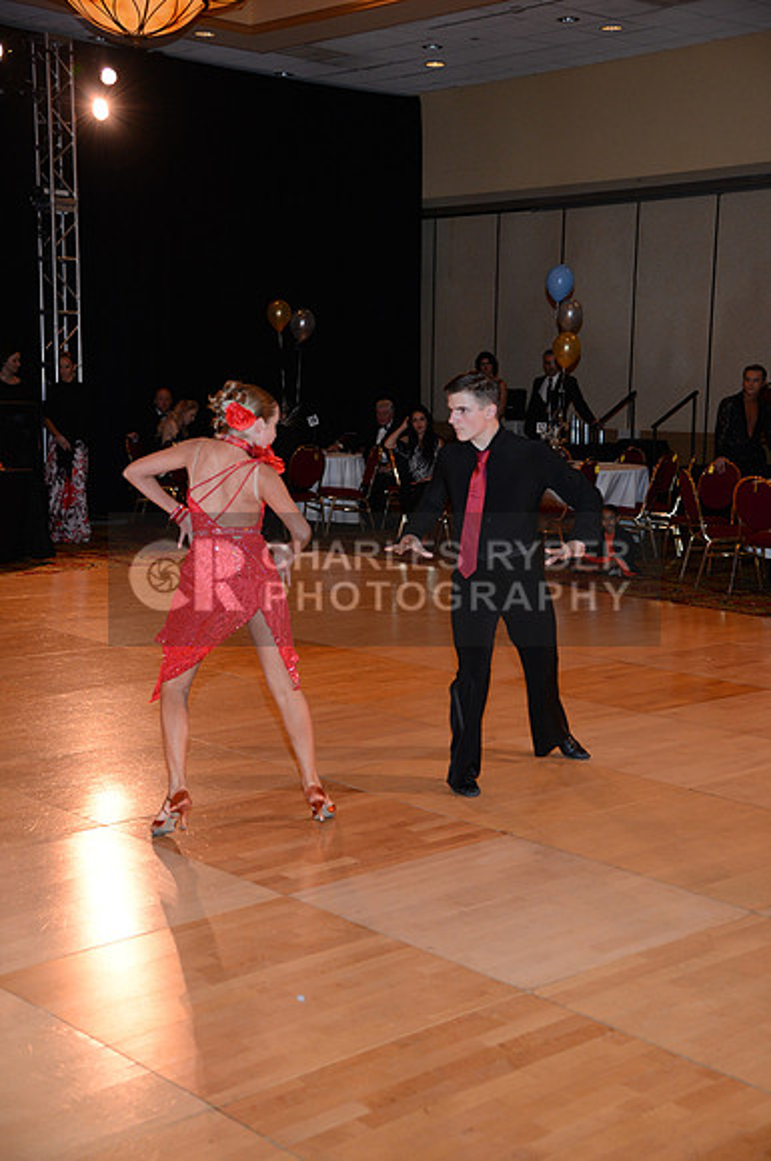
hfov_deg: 26.9
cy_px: 580
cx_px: 386
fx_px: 1611
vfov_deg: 39.6
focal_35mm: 50
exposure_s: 1/200
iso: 2000
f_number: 4.5
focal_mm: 50
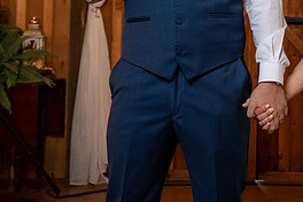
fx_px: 724
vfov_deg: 15.5
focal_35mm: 86
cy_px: -12
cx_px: 282
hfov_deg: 22.9
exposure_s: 1/100
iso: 2000
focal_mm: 37
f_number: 4
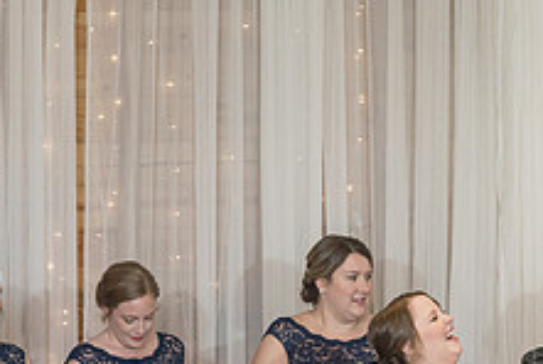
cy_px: 425
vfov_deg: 6.9
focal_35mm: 199
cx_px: 599
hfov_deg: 10.2
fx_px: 3006
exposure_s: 1/200
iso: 2000
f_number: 4
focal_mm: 70
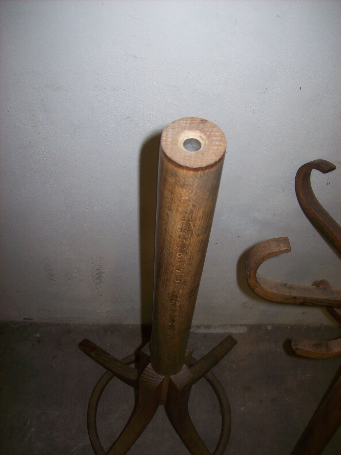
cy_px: 228
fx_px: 473
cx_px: 170
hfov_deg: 39.6
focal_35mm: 36
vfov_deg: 51.4
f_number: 2.7
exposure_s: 1/64
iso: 80
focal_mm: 6
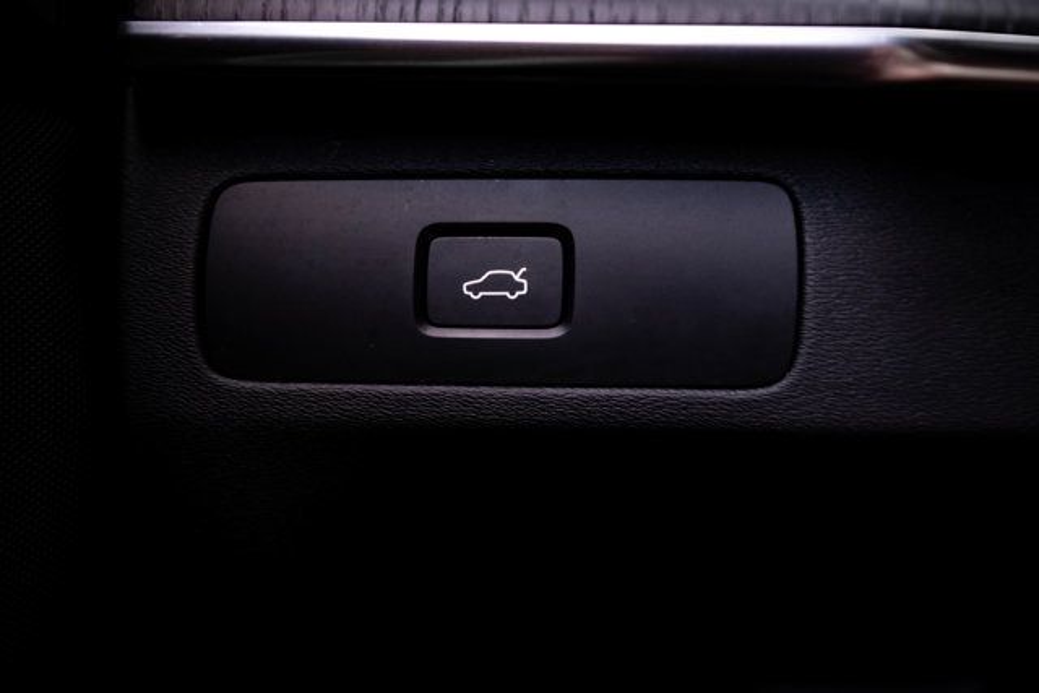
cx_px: 520
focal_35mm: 50
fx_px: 1443
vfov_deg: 27.0
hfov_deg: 39.6
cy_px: 346
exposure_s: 1/200
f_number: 4
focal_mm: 50
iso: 640
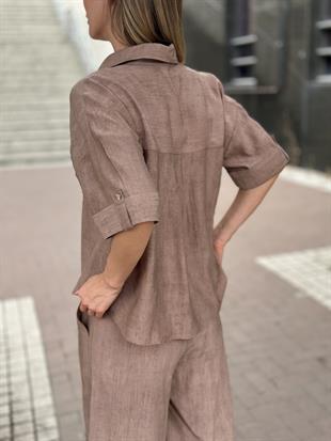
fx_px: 612
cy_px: 220
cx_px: 166
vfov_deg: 39.6
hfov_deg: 30.3
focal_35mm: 48
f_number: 1.78
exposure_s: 1/1019
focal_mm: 6.86
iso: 80
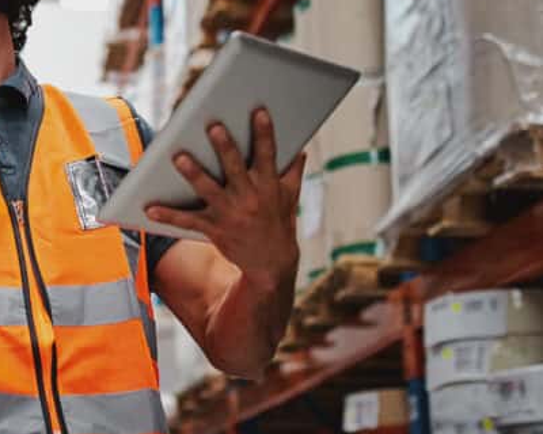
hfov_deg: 22.1
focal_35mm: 84
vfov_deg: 18.2
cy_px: 159
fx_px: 1350
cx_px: 30
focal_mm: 35
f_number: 2
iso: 320
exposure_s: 1/160
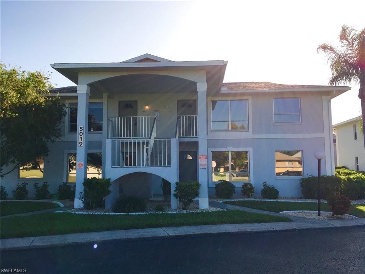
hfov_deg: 61.7
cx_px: 182
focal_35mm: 29
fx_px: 306
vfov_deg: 48.2
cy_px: 137
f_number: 2.2
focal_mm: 4.15
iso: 40
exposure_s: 1/2331
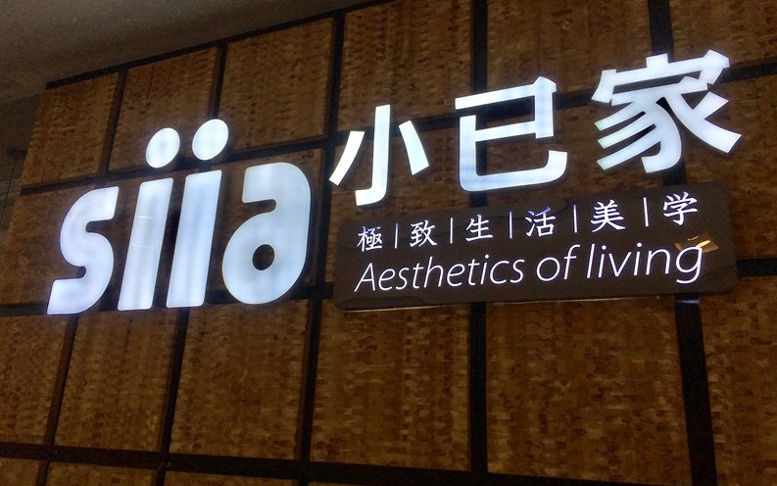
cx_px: 391
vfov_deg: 40.6
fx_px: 657
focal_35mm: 31
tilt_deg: +18.0
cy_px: 219
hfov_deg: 61.2
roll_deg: -3.7
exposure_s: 1/450
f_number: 2.2
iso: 25
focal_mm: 4.15
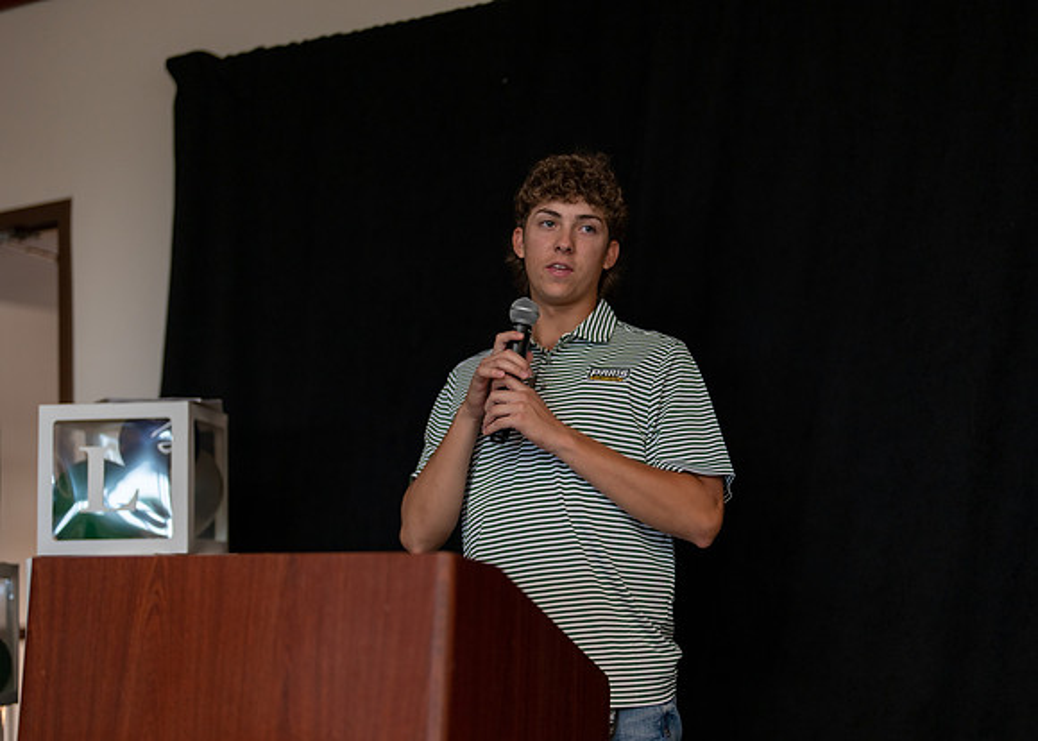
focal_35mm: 62
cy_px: 433
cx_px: 589
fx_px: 1829
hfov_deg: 31.6
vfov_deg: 22.9
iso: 200
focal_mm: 50
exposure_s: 1/320
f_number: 1.2
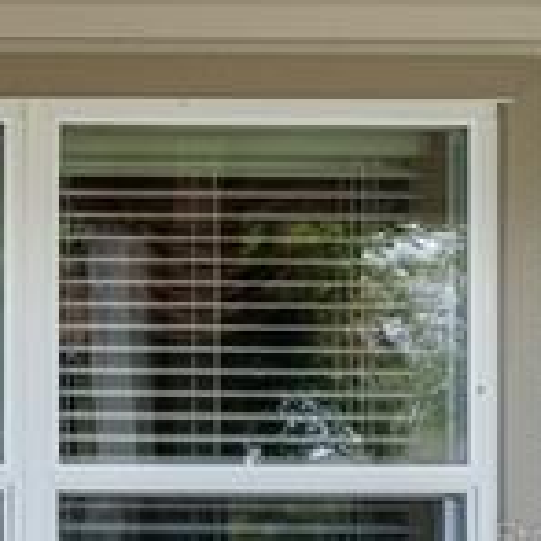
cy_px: 537
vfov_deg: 20.3
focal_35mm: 83
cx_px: -1181
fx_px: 1468
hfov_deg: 10.7
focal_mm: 14
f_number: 8
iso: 200
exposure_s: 1/80
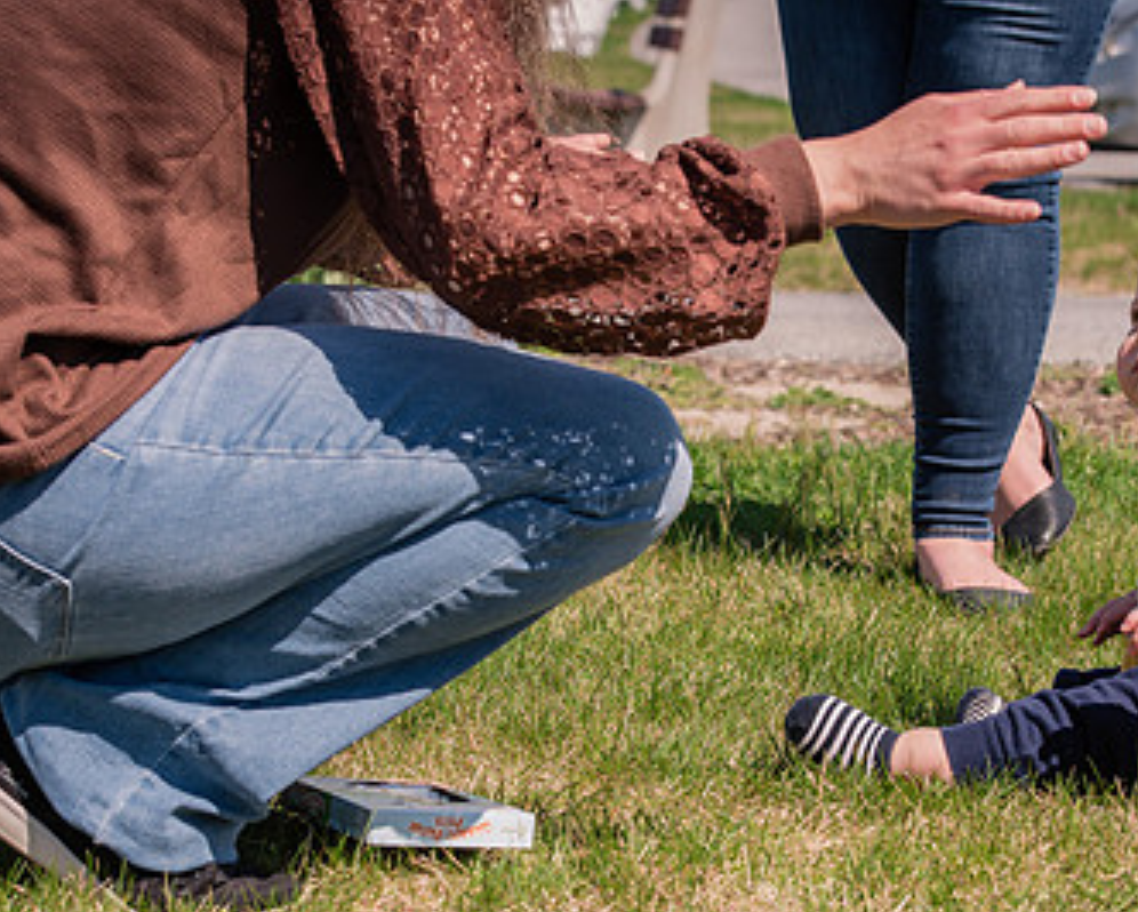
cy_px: 660
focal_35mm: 118
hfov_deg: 16.3
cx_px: 713
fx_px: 3977
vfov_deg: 13.0
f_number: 7.1
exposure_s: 1/500
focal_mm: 70
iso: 200
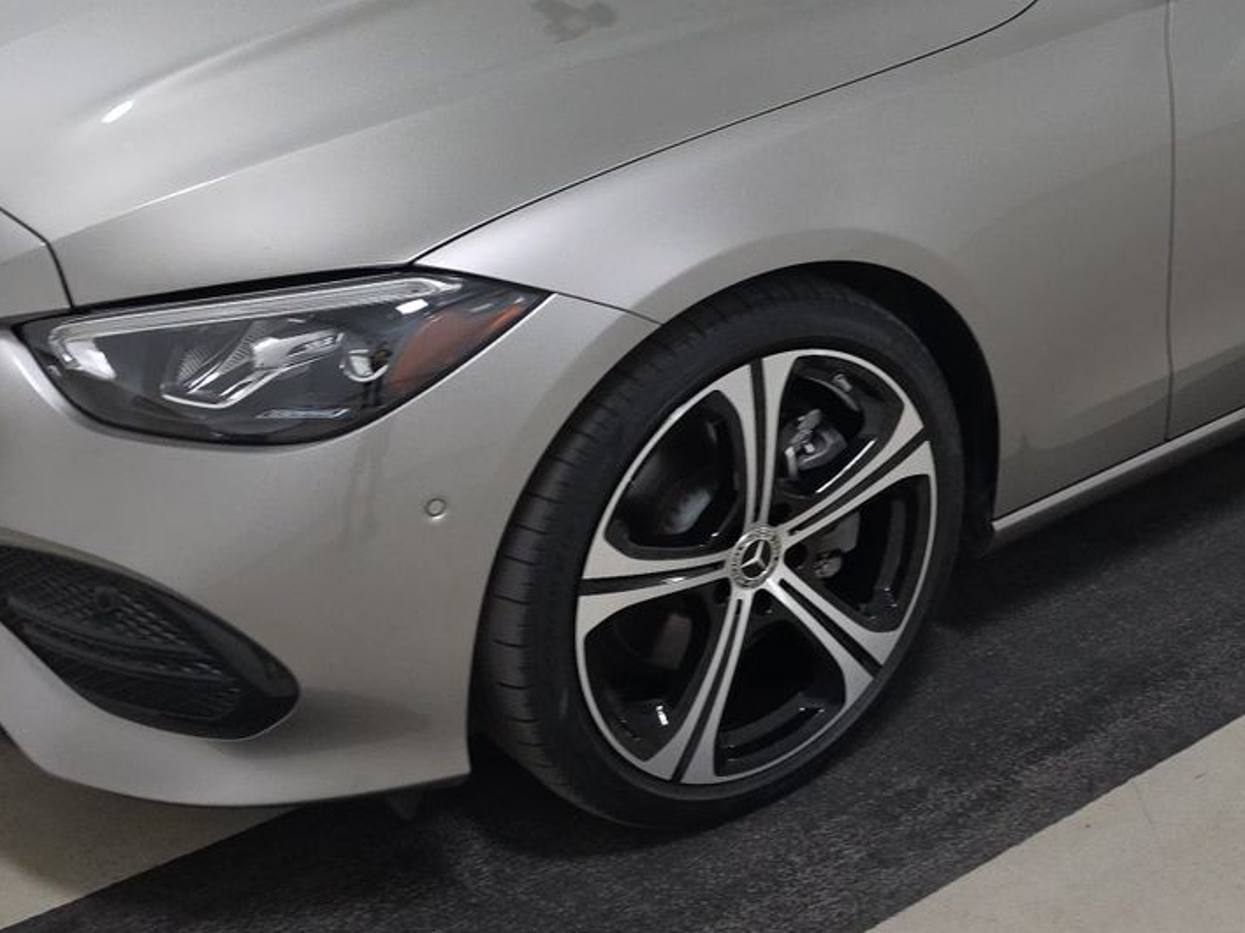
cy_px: 195
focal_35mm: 52
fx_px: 1870
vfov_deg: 27.5
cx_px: 911
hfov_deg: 36.1
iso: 176
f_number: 1.4
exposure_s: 1/50
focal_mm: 6.5
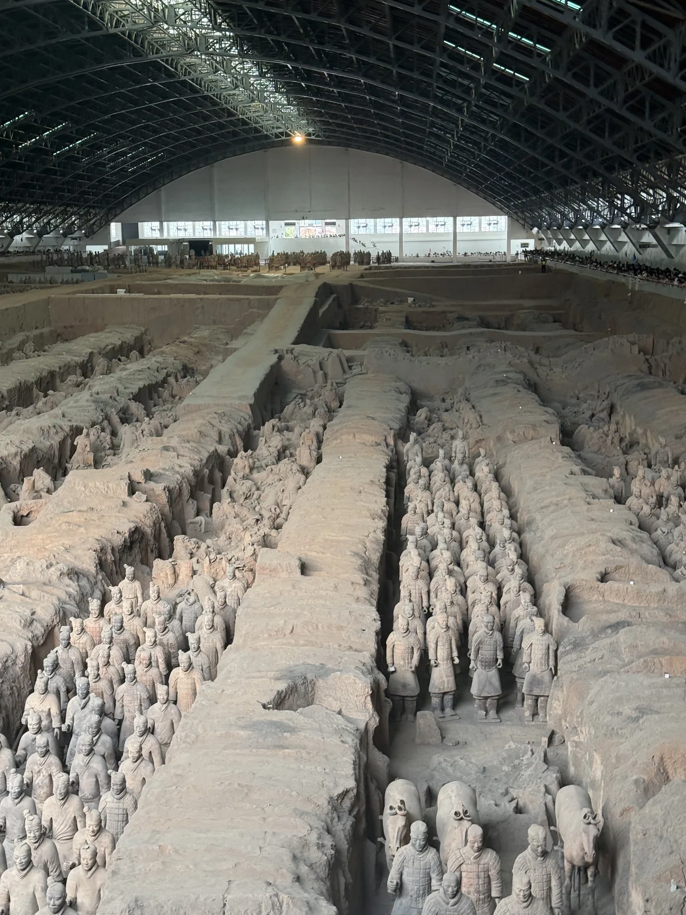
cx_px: 343
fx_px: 1268
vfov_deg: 39.7
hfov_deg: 30.3
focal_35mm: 48
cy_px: 458
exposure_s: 1/68
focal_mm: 6.76
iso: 200
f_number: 1.78
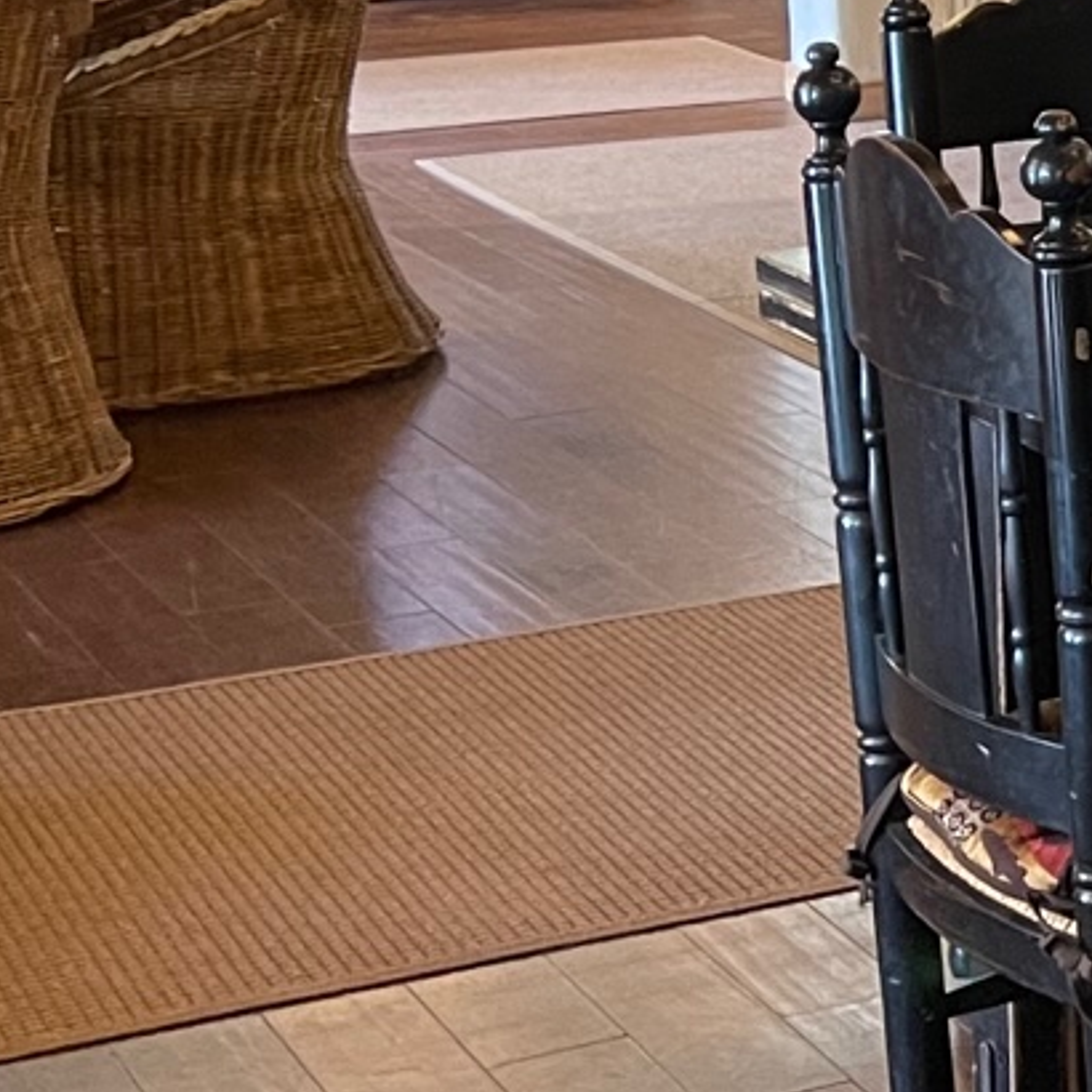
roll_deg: -0.6
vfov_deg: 15.2
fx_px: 4033
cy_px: 59
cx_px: 2139
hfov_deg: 13.4
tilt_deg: -8.6
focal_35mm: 113
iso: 320
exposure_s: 1/60
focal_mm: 5.1
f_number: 1.6
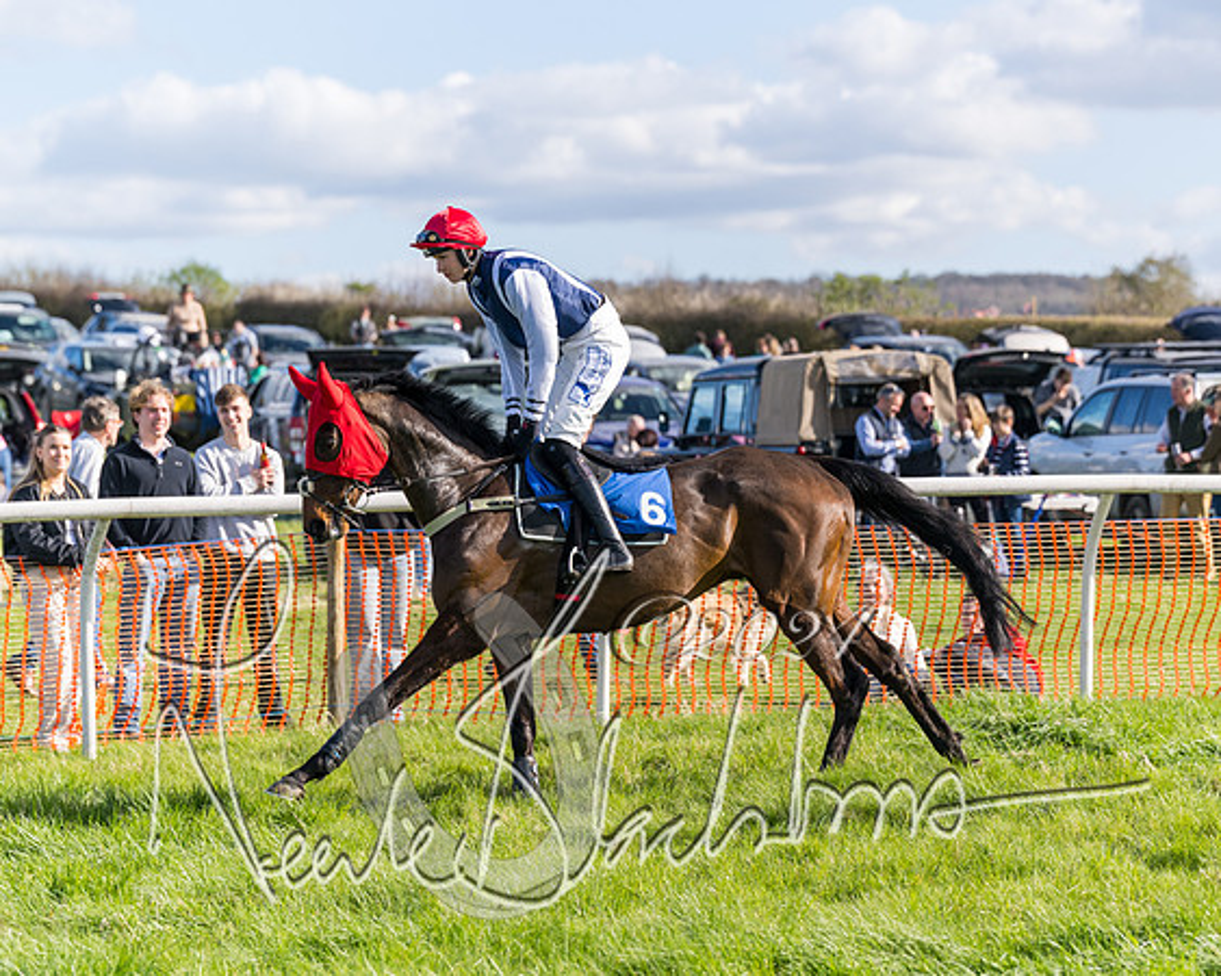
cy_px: 486
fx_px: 5003
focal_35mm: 139
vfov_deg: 11.1
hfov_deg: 13.9
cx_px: 683
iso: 400
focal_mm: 110
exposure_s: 1/2500
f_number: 4
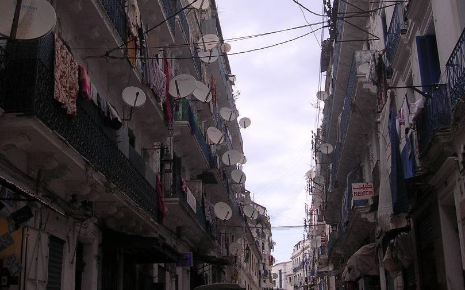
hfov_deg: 39.5
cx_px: 264
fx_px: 646
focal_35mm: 51
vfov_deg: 25.2
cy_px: 98
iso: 100
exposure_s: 1/390
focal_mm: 5.8
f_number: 2.8
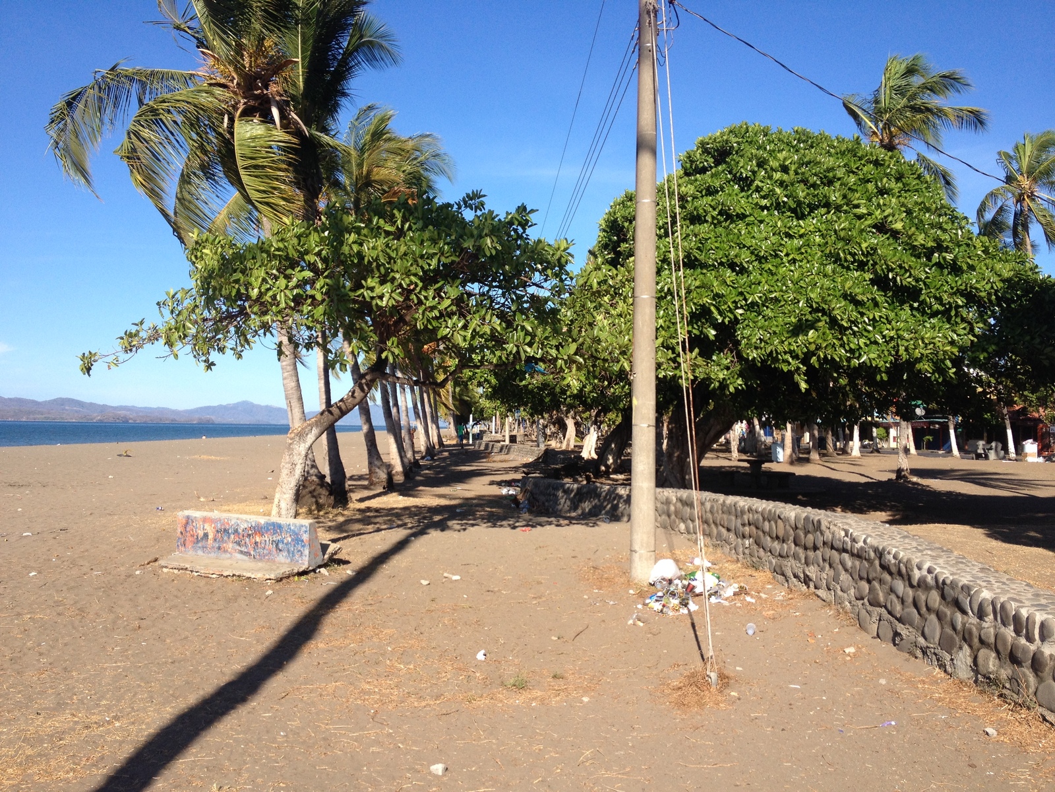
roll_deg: -0.6
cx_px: 528
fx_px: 1067
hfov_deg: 52.6
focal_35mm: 35
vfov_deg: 40.7
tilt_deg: -0.6
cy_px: 396
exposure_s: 1/1346
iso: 50
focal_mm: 4.28
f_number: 2.4
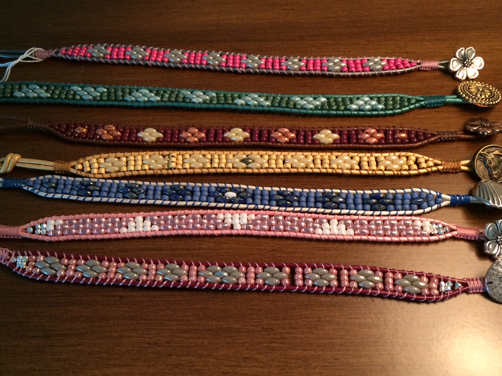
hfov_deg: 53.9
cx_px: 235
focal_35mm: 34
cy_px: 214
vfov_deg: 41.7
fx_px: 493
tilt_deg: -62.3
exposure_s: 1/17
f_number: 2.2
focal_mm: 4.15
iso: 250
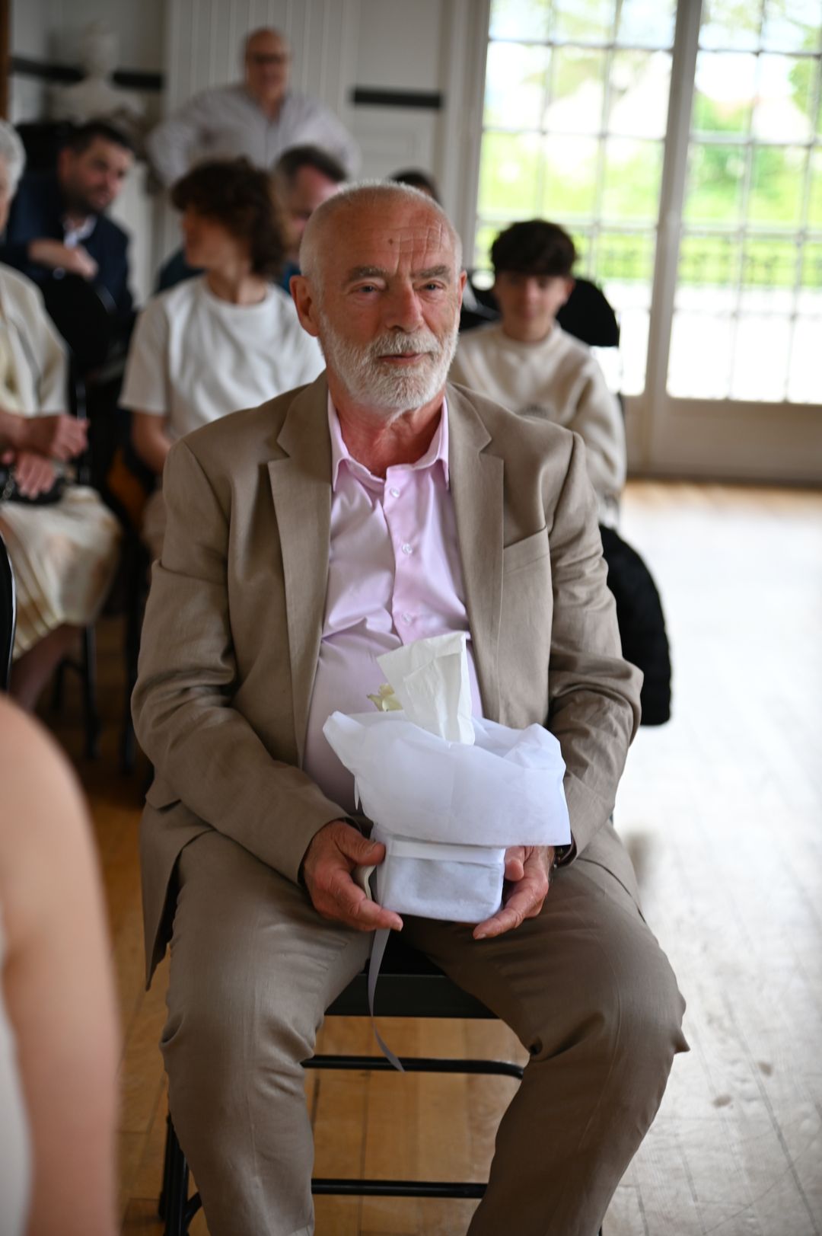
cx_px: 411
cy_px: 618
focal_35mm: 85
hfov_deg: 16.1
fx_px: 2915
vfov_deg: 23.9
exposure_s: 1/160
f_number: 4
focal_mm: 85
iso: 400
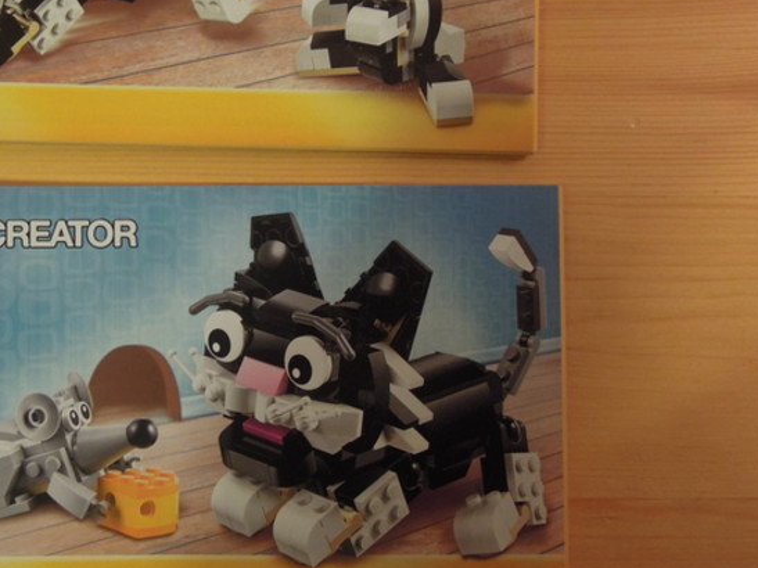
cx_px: 213
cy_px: 210
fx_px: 1117
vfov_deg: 28.4
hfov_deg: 36.8
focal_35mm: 51
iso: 400
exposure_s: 1/25
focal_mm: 5.5
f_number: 3
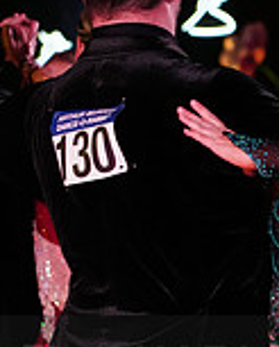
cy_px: 392
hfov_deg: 4.4
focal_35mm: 355
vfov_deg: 5.4
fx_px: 3653
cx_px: 239
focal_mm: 100
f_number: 4
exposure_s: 1/500
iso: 3200
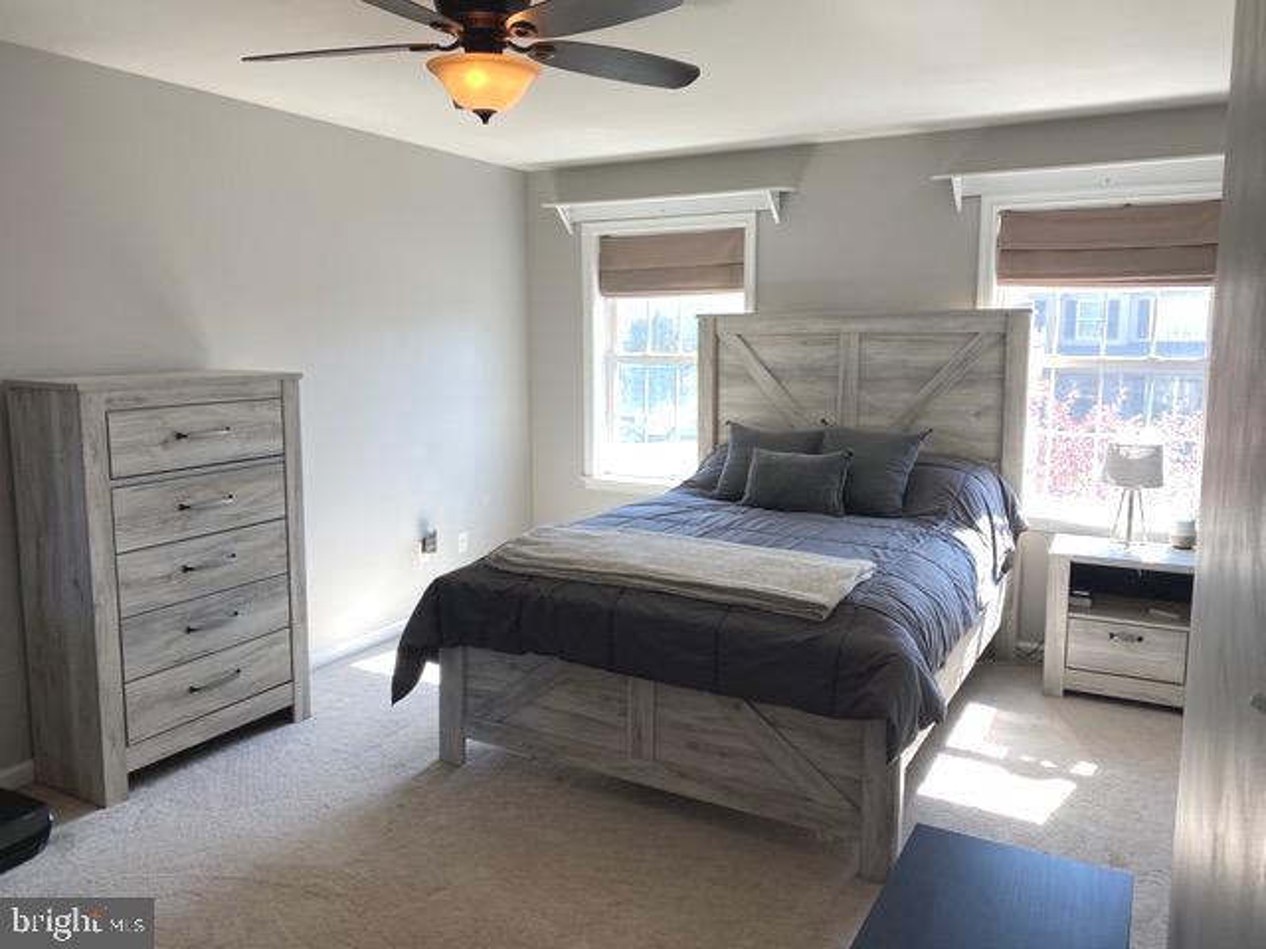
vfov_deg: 53.1
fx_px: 951
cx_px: 633
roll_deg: +0.0
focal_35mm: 26
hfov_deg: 67.3
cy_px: 474
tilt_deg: -6.6
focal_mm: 4.25
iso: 40
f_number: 1.8
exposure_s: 1/120
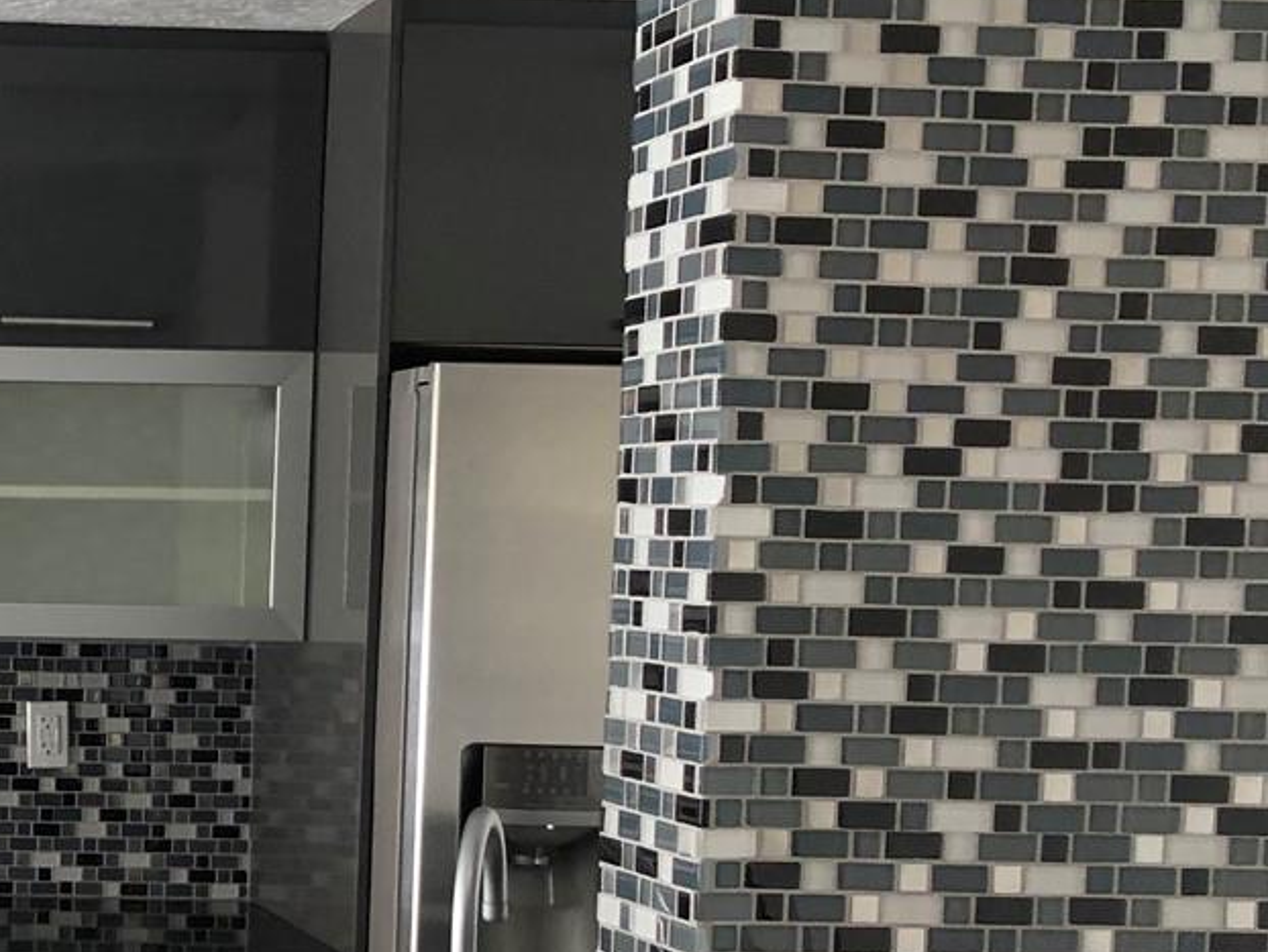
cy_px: 685
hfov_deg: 24.1
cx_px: -326
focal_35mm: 72
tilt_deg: -2.7
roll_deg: -0.9
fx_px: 2638
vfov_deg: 20.3
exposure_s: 1/30
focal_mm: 4
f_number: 1.8
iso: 32
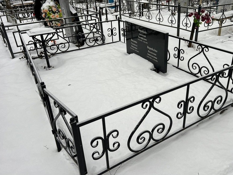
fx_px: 202
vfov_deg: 46.7
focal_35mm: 30
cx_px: 133
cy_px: 75
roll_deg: +3.1
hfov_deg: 59.7
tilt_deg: -25.0
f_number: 1.5
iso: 40
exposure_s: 1/121
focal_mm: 5.7
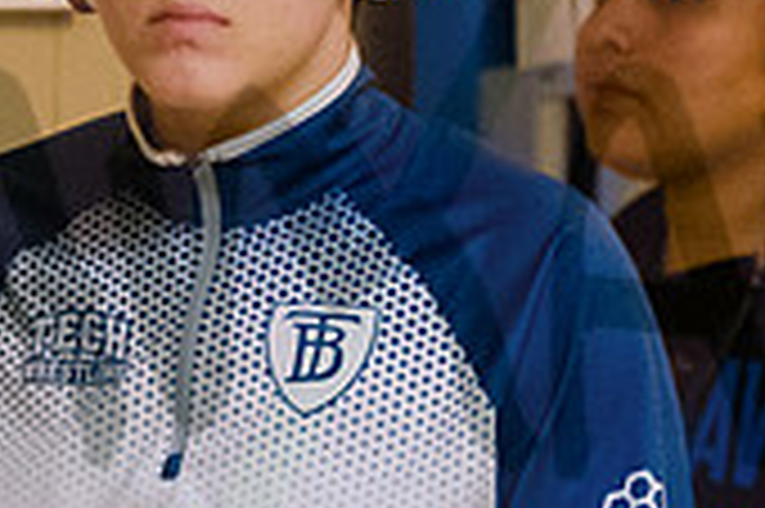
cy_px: 357
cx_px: 211
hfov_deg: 4.6
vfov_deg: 3.0
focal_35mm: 452
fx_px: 9596
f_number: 3.5
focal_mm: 100
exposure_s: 1/200
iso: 8000
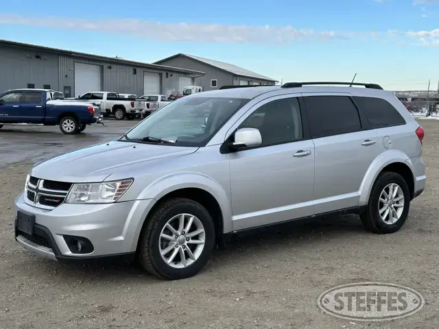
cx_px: 220
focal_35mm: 48
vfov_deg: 30.3
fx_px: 609
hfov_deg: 39.7
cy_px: 164
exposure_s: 1/953
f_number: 1.78
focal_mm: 6.86
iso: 64
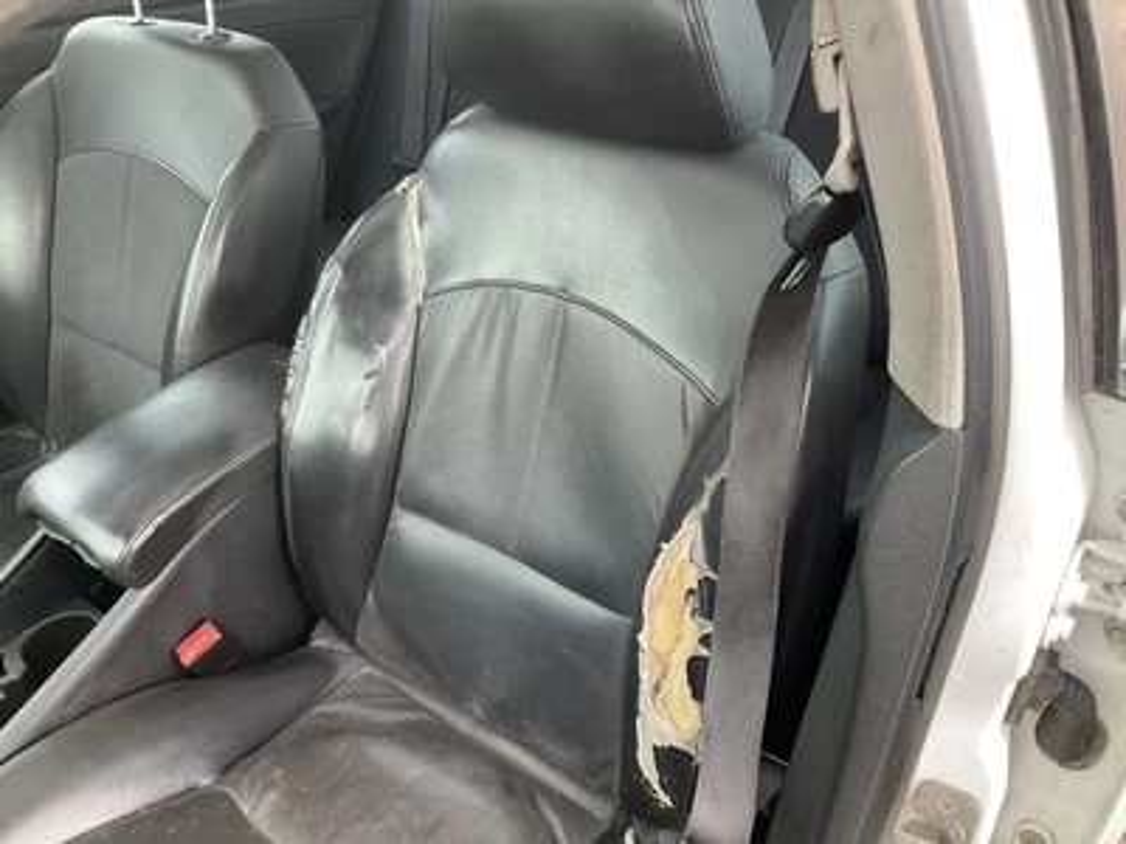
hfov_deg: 61.7
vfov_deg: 48.2
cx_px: 563
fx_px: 943
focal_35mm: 29
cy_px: 422
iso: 50
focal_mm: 3
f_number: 1.8
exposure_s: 1/122
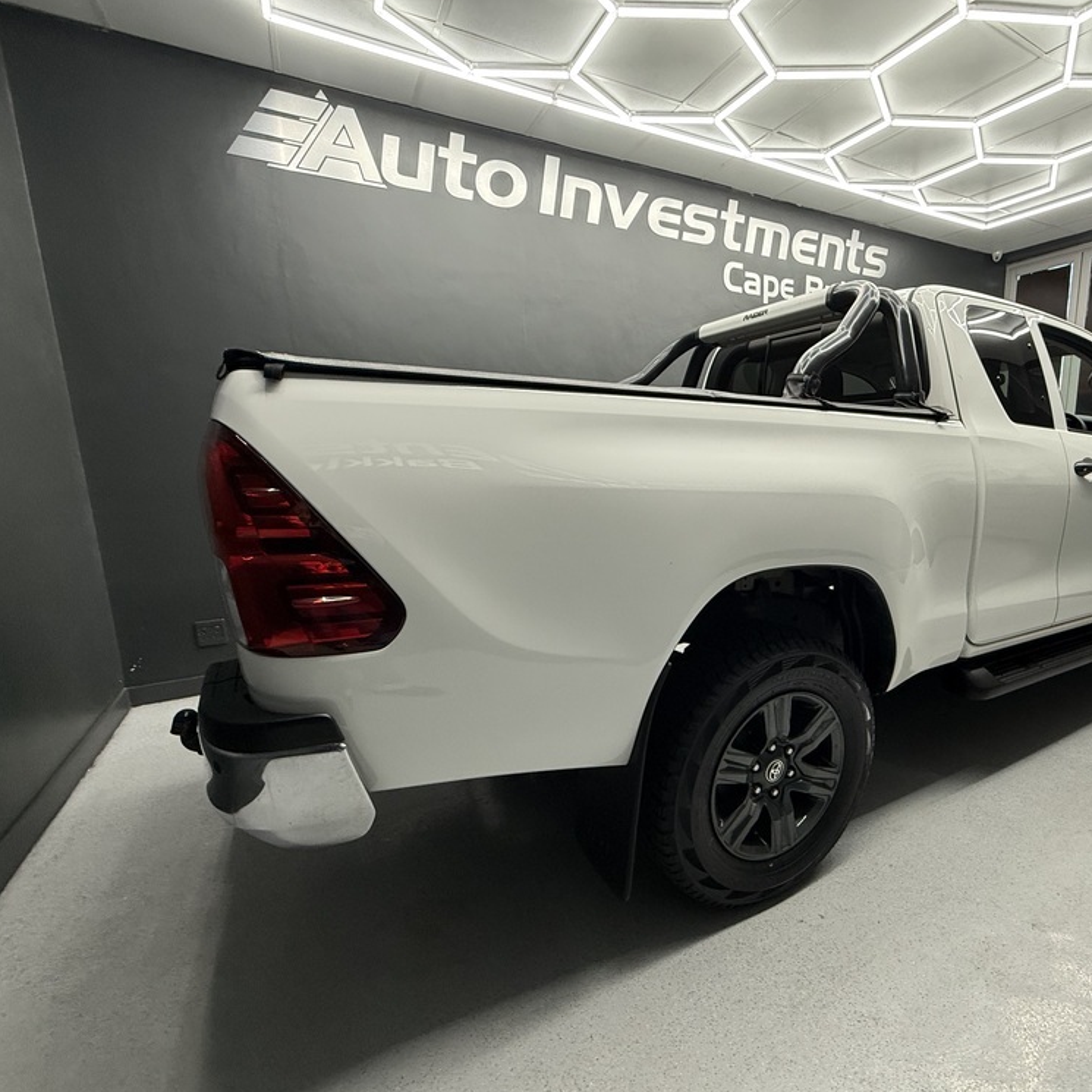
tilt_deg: -9.5
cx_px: 687
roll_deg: +1.0
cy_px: 558
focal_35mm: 17
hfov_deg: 82.3
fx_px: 607
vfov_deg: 84.0
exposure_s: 1/100
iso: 200
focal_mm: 2.22
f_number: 2.2
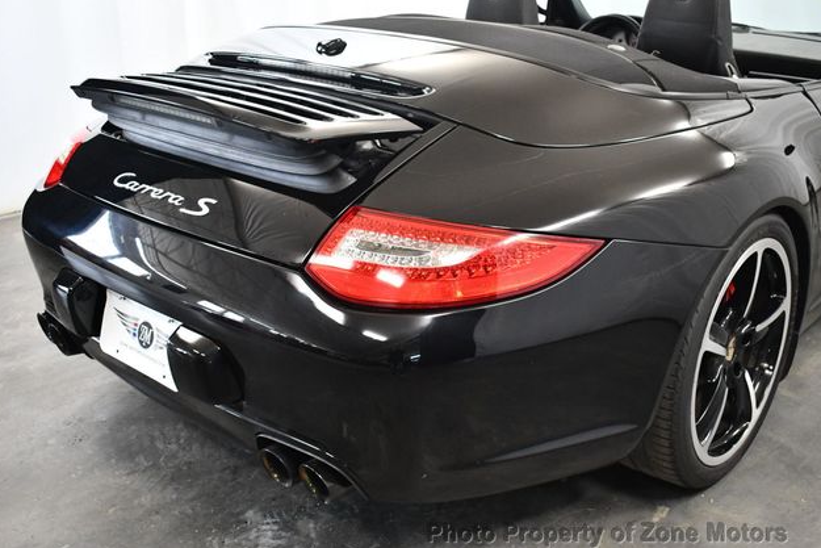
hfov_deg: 47.4
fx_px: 935
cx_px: 411
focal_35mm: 41
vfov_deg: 32.6
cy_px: 277
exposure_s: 1/125
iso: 1800
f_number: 3.8
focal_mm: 20
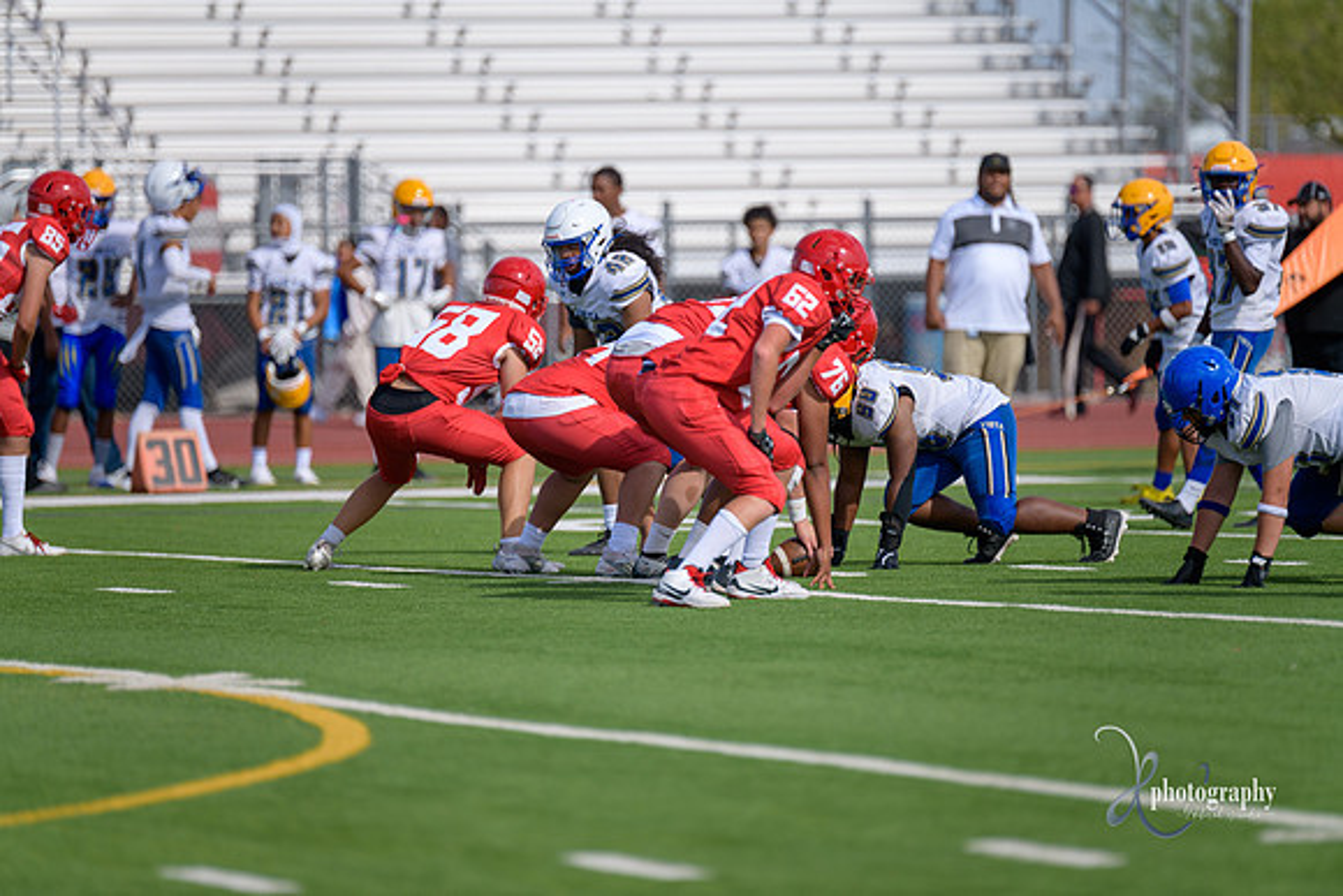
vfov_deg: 4.6
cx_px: 672
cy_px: 448
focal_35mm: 300
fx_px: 11194
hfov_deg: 6.9
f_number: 2.8
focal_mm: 300
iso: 200
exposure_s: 1/3200
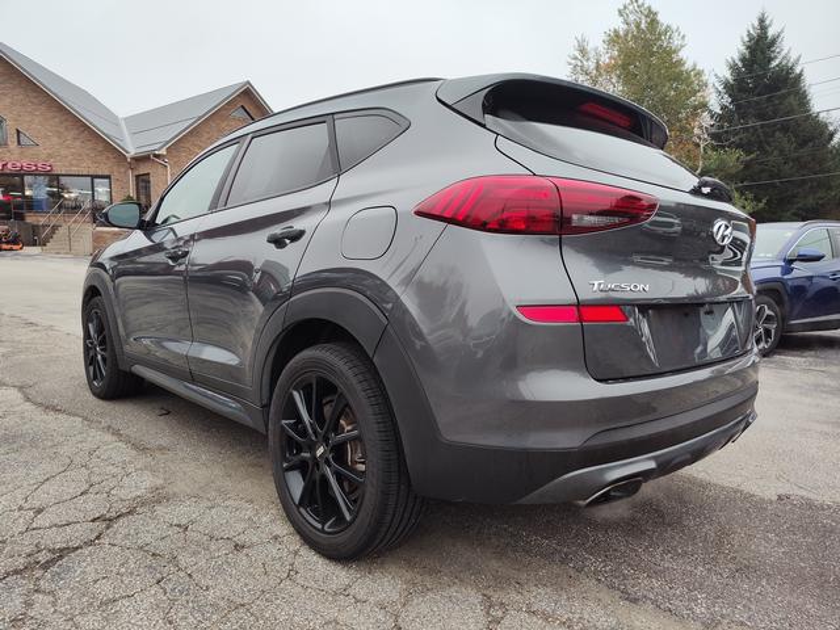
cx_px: 420
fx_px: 558
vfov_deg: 58.9
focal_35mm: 23
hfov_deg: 73.9
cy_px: 315
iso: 100
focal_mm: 5.56
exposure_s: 1/224
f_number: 1.88
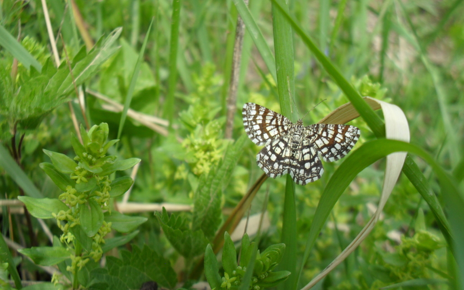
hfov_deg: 51.5
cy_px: 144
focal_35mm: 38
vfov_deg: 33.6
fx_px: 481
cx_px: 236
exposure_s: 1/500
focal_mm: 6.3
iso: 100
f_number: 3.2
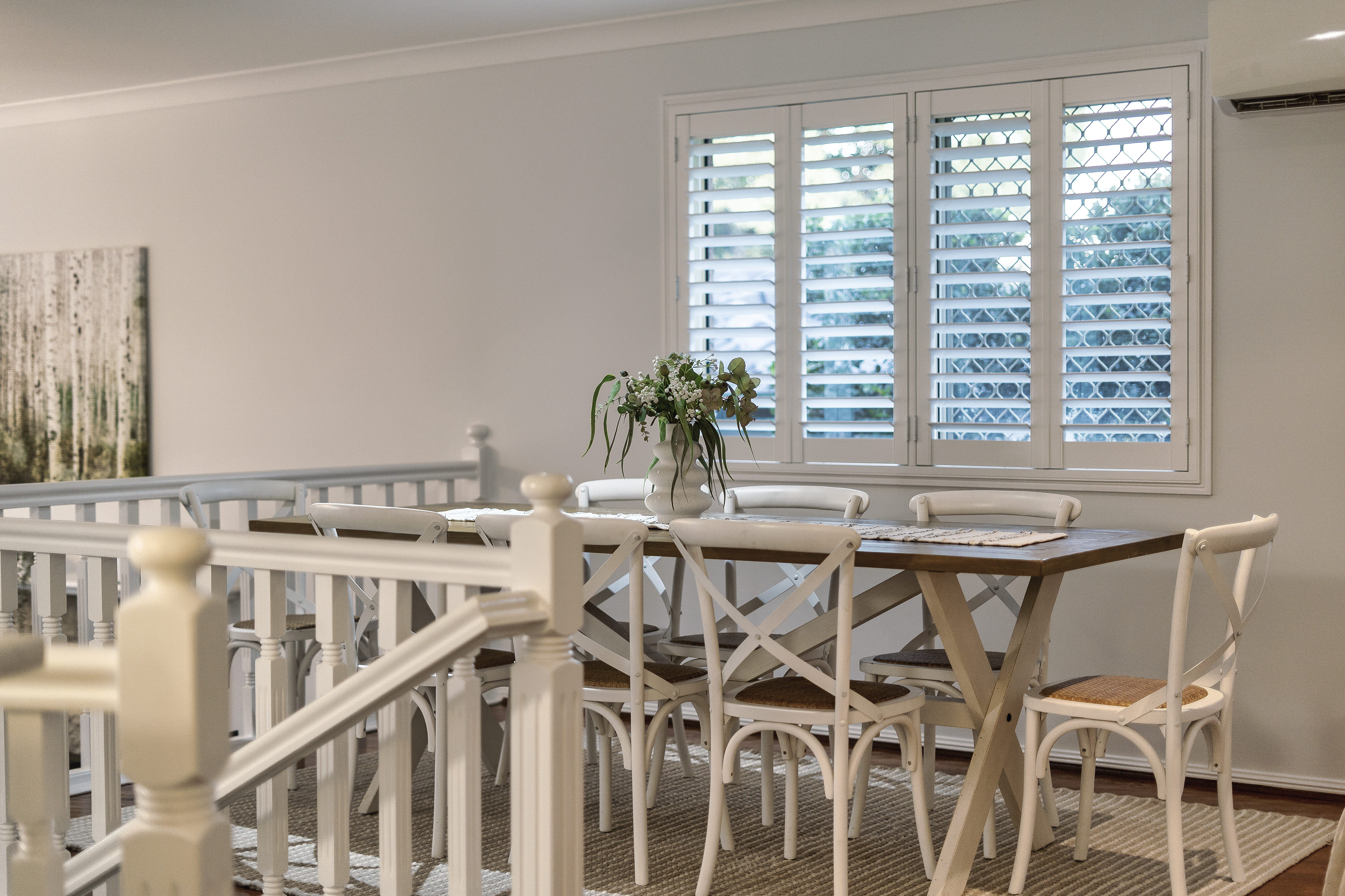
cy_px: 448
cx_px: 672
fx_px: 1868
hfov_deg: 39.6
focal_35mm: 50
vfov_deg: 27.0
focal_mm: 50
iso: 320
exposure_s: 1/160
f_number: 1.8
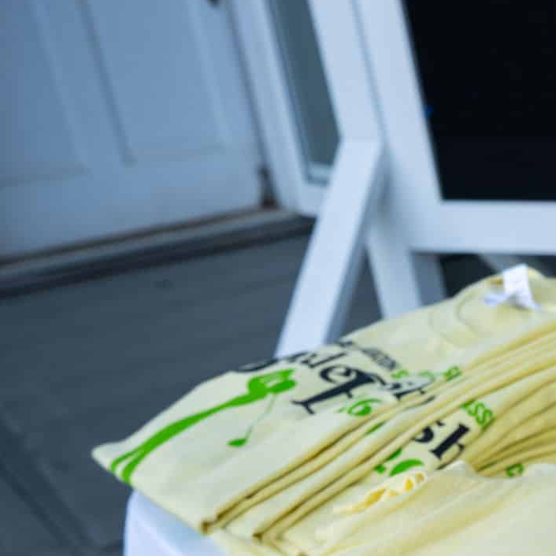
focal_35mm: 69
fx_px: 1254
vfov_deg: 24.2
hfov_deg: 21.5
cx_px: 806
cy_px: 510
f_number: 5.6
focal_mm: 28
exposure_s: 1/160
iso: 180
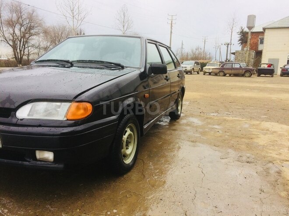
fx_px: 242
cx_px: 144
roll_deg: -3.8
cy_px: 108
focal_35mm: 29
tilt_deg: -9.7
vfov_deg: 48.2
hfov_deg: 61.7
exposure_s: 1/477
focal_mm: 4.15
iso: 32
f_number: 2.2
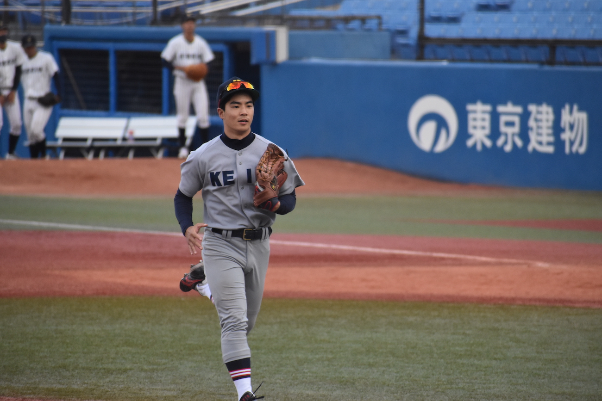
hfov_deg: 4.6
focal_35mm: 450
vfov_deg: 3.1
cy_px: 200
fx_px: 7525
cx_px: 301
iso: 1600
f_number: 6.3
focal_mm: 300
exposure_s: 1/800
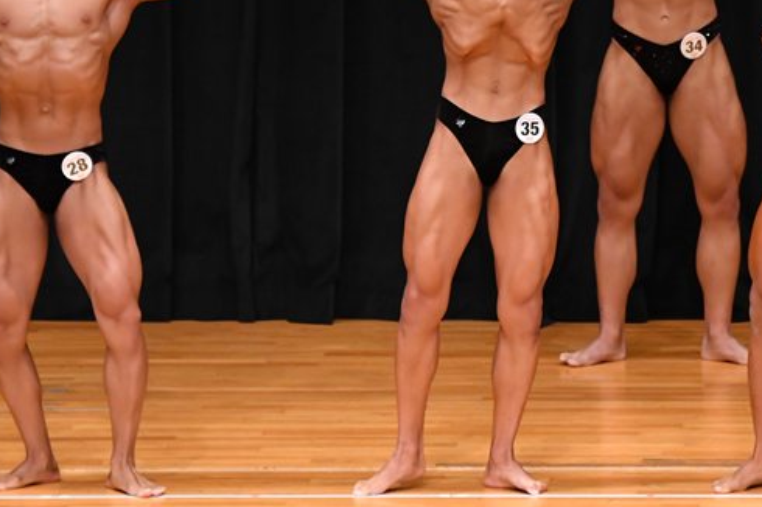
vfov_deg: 3.0
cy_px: 165
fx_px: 9539
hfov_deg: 4.6
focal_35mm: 451
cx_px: 578
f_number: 5.6
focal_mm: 190
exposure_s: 1/400
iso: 4000
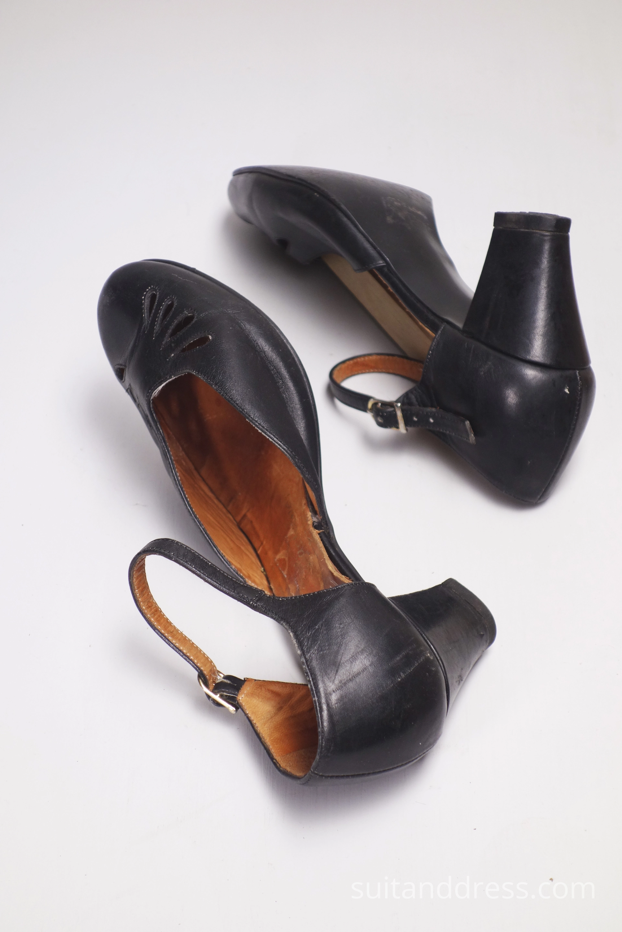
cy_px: 466
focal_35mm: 92
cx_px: 311
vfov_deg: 22.1
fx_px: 2384
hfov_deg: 14.9
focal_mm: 34.25
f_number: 4.9
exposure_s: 1/100
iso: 400
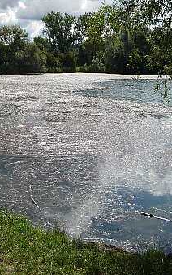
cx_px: 80
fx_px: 375
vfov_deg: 40.3
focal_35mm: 50
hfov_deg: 25.8
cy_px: 125
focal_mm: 5.3
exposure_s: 1/1300
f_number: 3.5
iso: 100
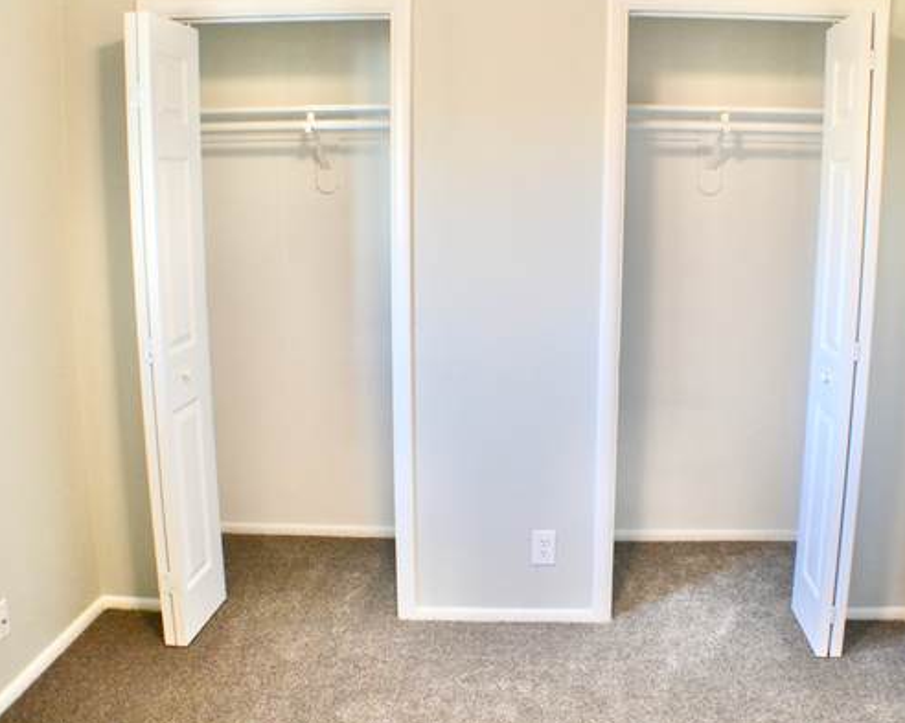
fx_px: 1178
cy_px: 347
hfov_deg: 41.9
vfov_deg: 34.1
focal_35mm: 44
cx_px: 511
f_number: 4
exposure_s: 1/60
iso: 1250
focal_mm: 24
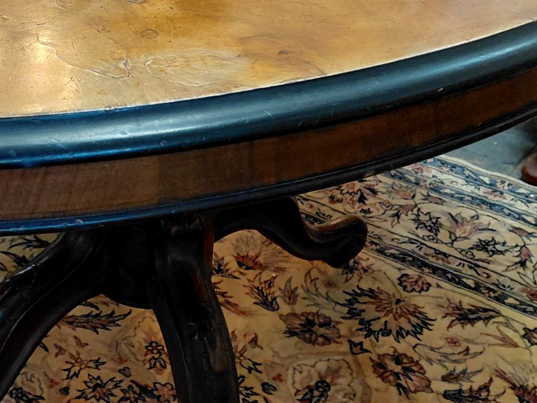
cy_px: 193
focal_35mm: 59
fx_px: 915
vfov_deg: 24.8
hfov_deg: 31.6
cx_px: 86
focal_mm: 4.69
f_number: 1.8
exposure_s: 1/50.1
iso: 400
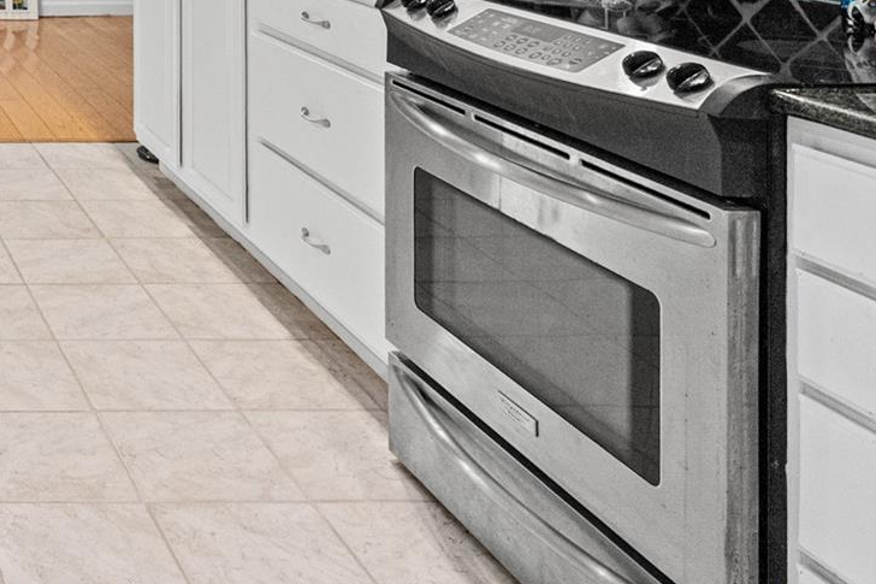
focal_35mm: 45
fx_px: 1095
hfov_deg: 31.6
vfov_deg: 25.5
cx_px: -307
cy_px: -182
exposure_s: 1/80
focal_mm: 16
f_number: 4
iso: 6400
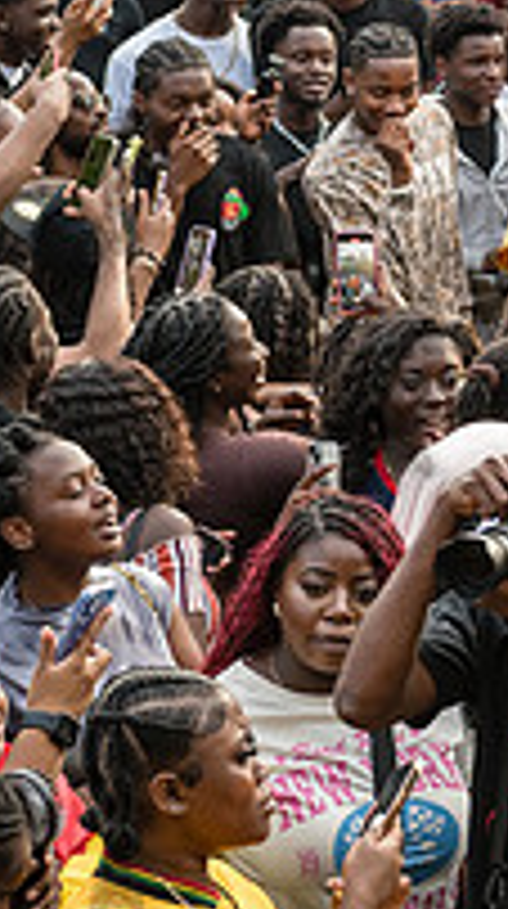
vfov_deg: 9.9
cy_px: 182
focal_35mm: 217
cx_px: 985
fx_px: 5218
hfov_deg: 5.5
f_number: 5.6
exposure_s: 1/400
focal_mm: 70
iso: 1000
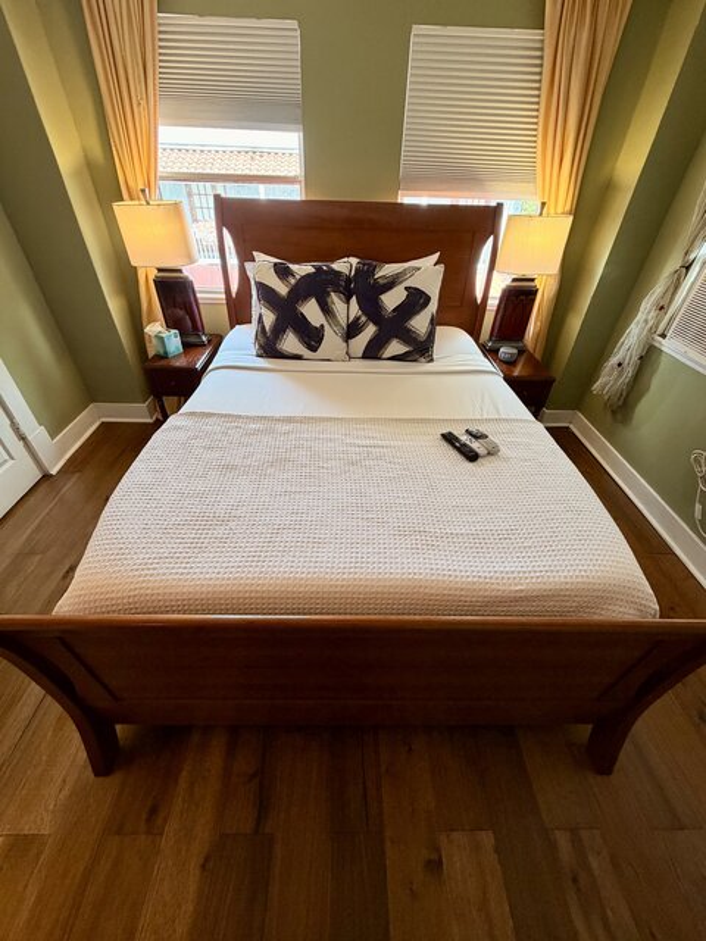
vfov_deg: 102.1
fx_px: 381
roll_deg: -2.6
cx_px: 353
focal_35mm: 14
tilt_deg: -38.2
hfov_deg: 85.7
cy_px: 470
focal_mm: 2.22
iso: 200
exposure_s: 1/60
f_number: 2.2
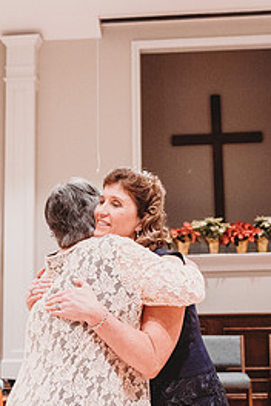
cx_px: 151
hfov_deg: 23.4
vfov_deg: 34.4
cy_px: 232
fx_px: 655
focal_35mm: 58
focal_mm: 34
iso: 6400
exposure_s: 1/200
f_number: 4
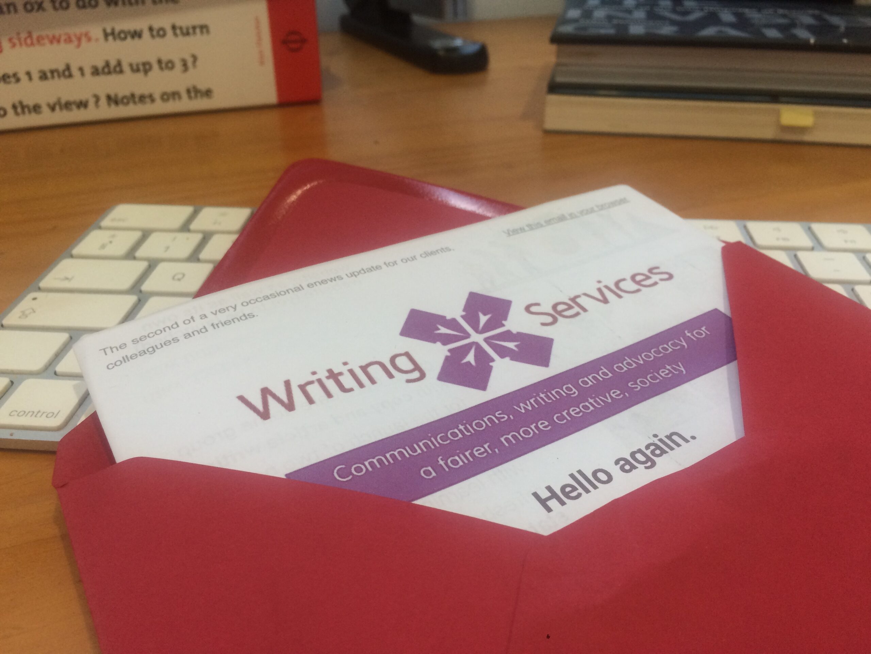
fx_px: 730
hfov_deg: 61.7
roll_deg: -1.3
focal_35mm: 29
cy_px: 327
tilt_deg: -30.1
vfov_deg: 48.2
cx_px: 436
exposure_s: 1/33
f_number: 2.2
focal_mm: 4.15
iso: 50
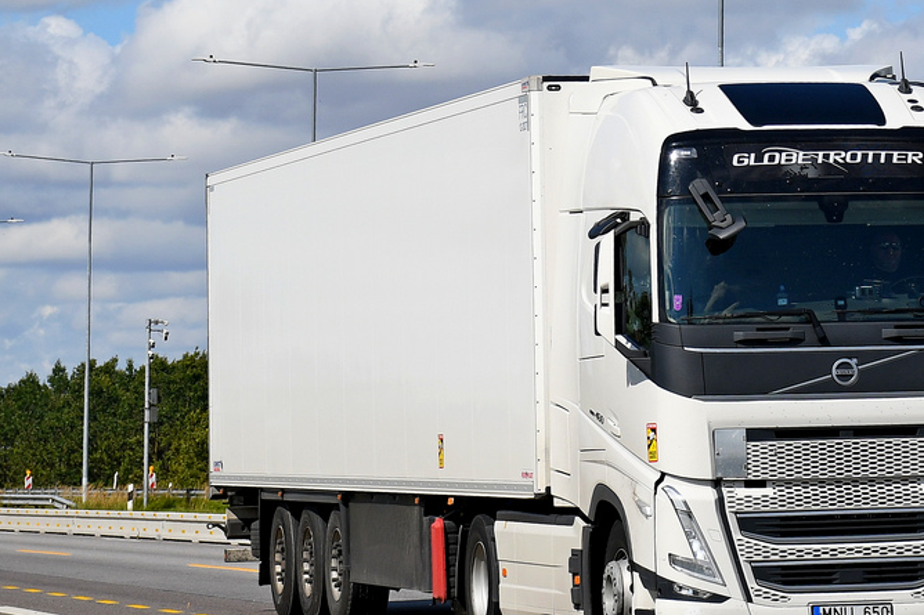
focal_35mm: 146
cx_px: 705
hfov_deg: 14.0
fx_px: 3746
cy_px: 171
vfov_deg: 9.4
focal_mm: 50
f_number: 6.3
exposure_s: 1/1600
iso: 200
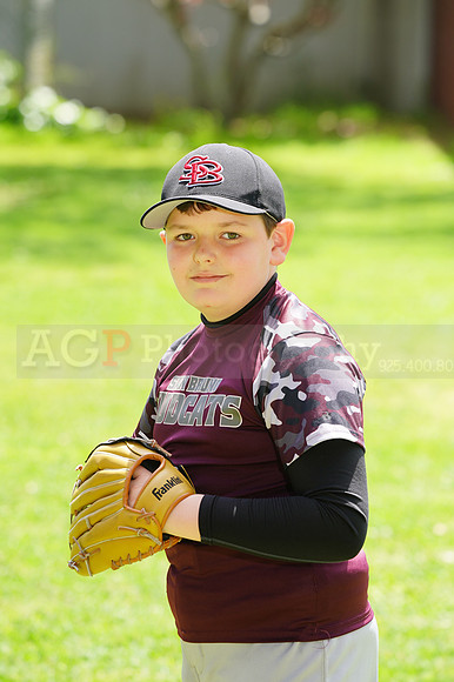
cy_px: 341
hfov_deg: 5.2
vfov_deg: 7.8
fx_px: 5019
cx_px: 227
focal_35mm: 265
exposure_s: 1/160
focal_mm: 265
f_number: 8
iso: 200
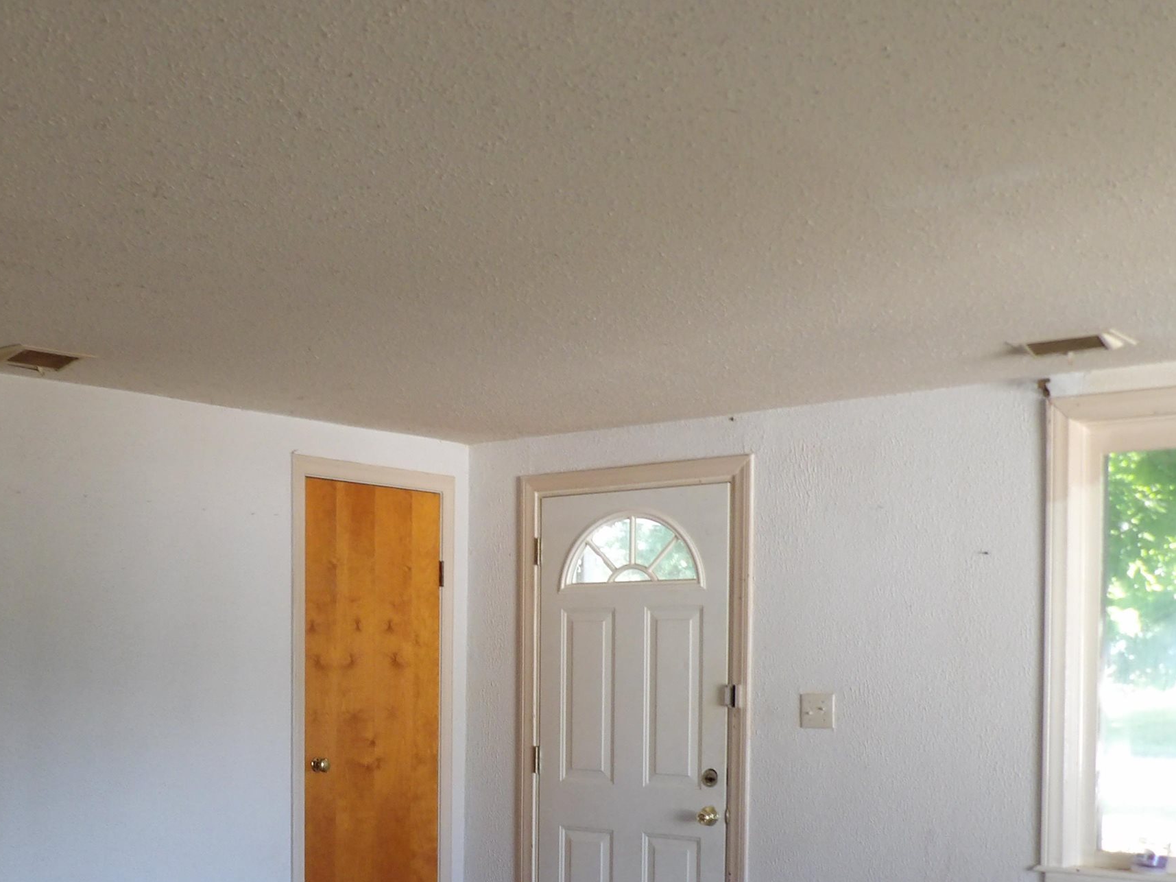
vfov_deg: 32.7
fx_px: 1461
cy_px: 702
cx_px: 355
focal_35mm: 43
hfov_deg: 43.0
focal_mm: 4.3
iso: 200
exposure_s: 1/21
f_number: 3.2
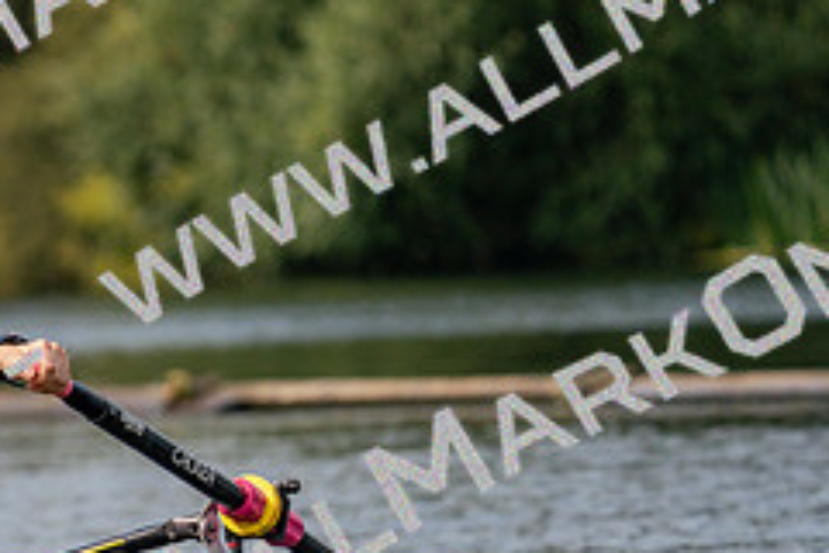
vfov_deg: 2.2
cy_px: 382
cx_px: -152
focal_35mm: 637
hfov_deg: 3.2
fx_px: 14668
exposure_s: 1/1600
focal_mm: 264
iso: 320
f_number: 5.6
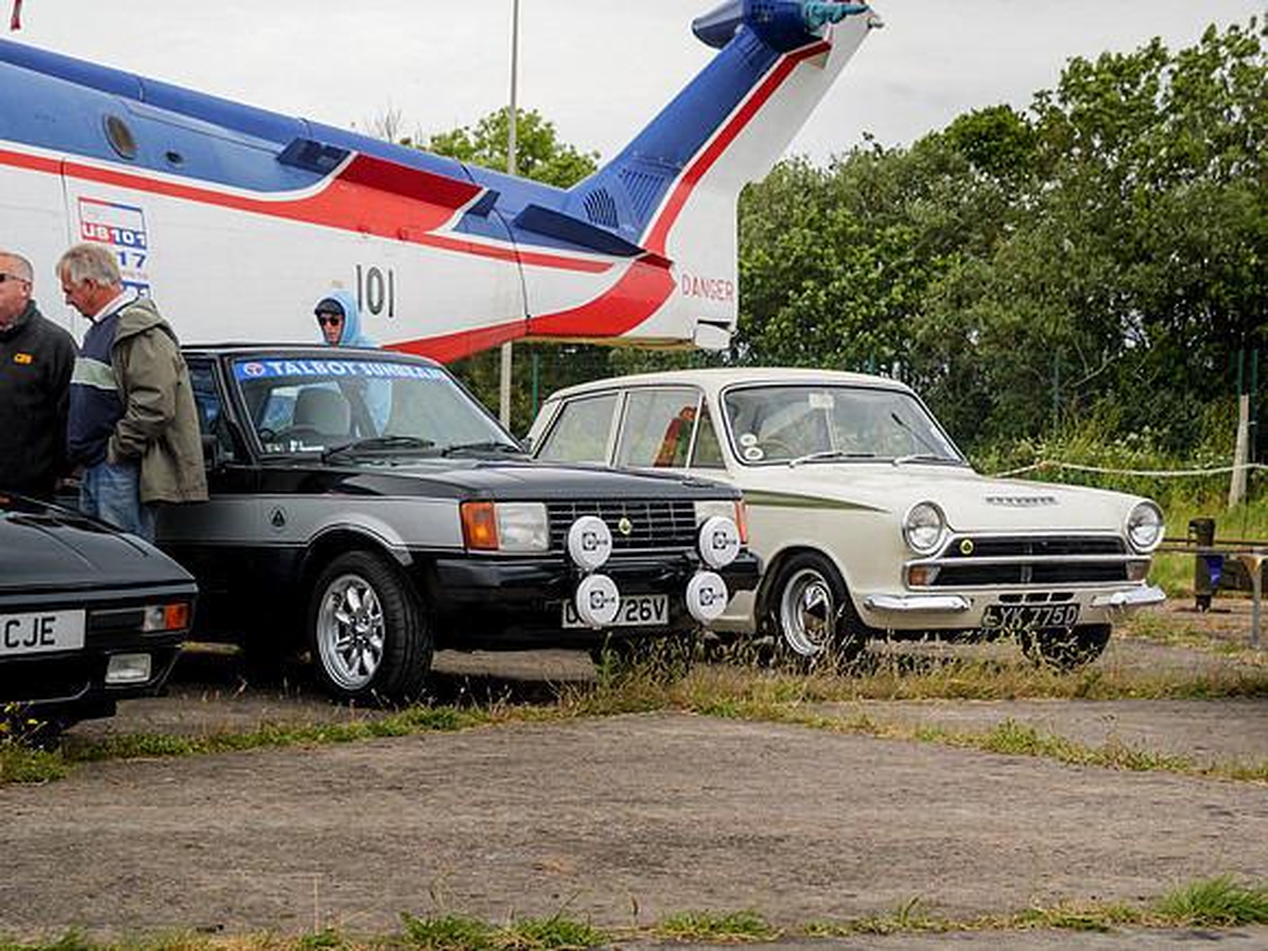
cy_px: 546
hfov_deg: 26.1
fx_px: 2730
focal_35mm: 75
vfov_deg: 19.8
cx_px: 673
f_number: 3.7
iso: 160
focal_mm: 28
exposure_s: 1/320
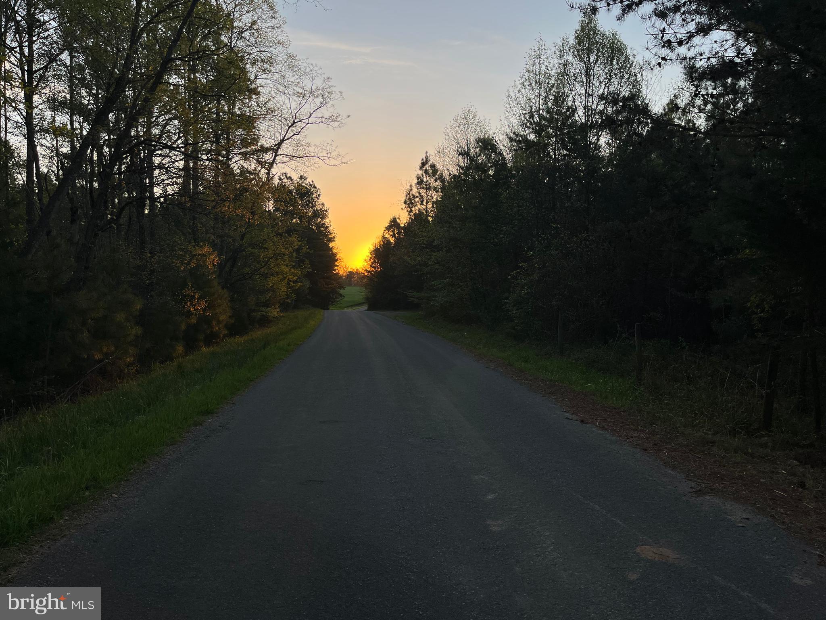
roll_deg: -0.4
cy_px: 310
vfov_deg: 53.1
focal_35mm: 26
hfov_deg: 67.3
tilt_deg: -2.5
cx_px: 413
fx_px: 620
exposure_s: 1/1009
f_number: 1.6
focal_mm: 5.1
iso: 50
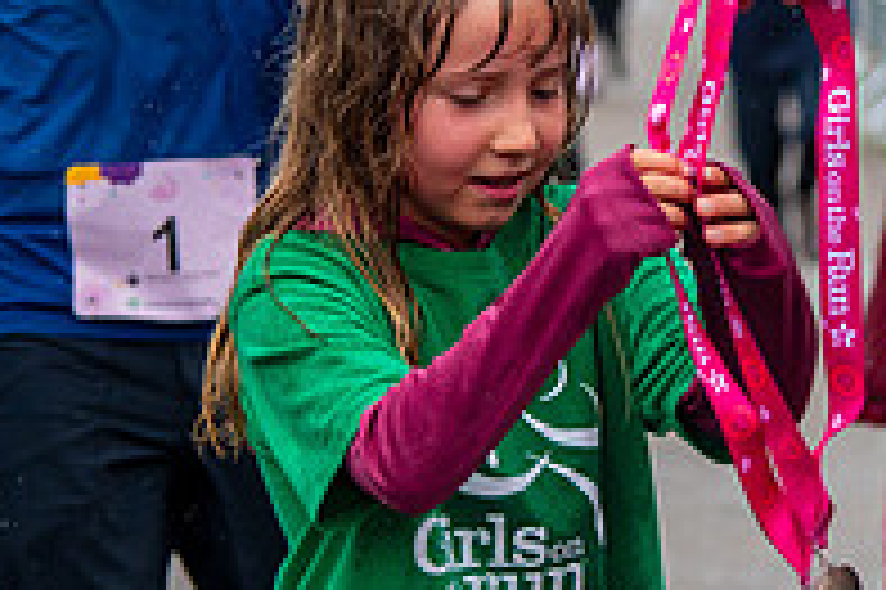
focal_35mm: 242
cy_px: 113
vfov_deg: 5.7
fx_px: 5951
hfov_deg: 8.5
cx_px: 427
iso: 1600
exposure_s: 1/1600
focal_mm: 82
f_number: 4
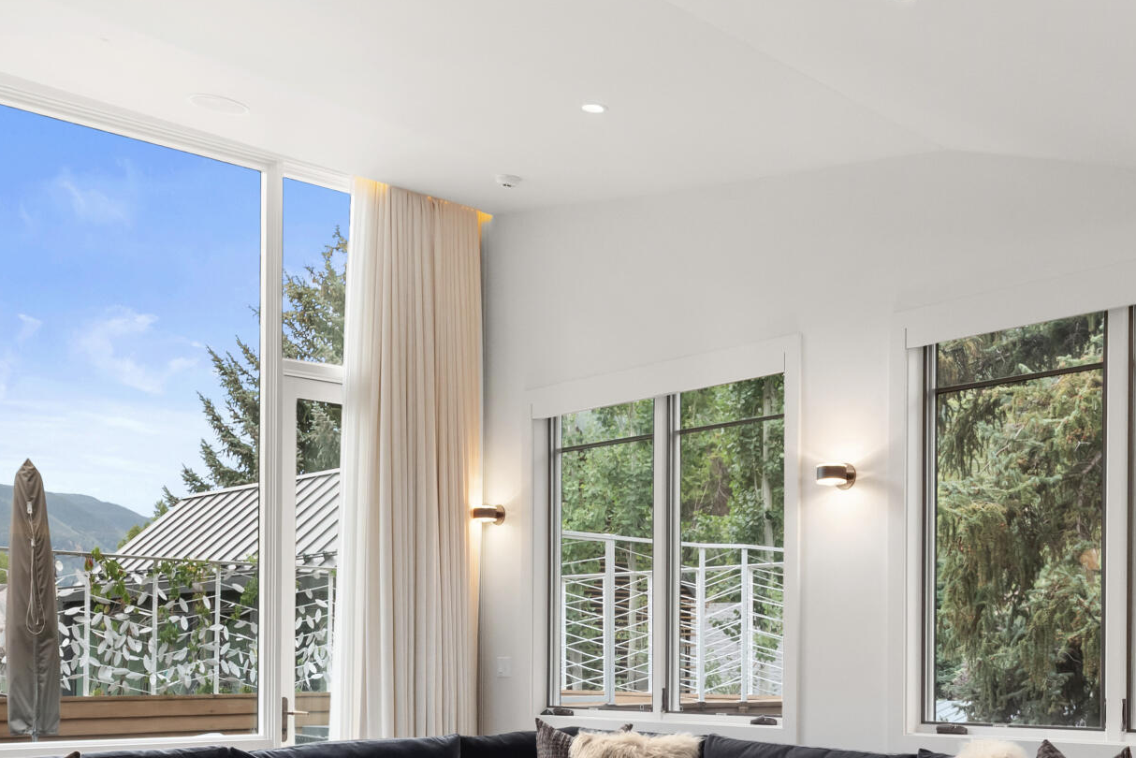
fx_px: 1326
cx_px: 613
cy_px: 669
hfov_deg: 46.3
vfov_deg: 30.6
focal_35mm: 42
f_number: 7.1
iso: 500
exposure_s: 1/20
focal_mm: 17
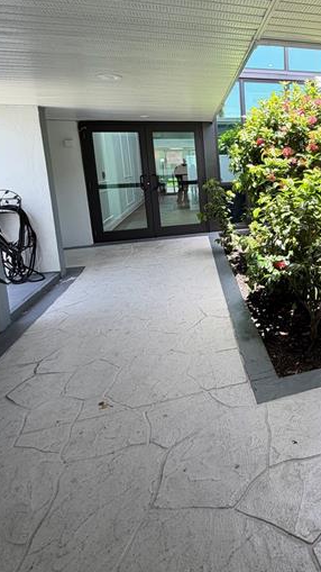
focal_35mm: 23
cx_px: 311
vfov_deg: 77.2
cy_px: 212
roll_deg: +2.2
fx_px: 348
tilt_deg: -6.0
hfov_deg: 43.4
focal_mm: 2.22
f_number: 2.2
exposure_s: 1/121
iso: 40
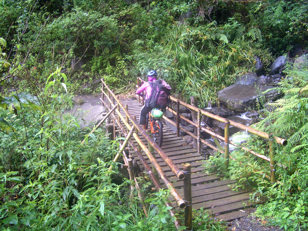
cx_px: 154
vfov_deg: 40.7
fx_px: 311
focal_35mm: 35
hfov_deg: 52.6
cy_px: 116
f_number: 2.6
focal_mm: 5.8
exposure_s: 1/80
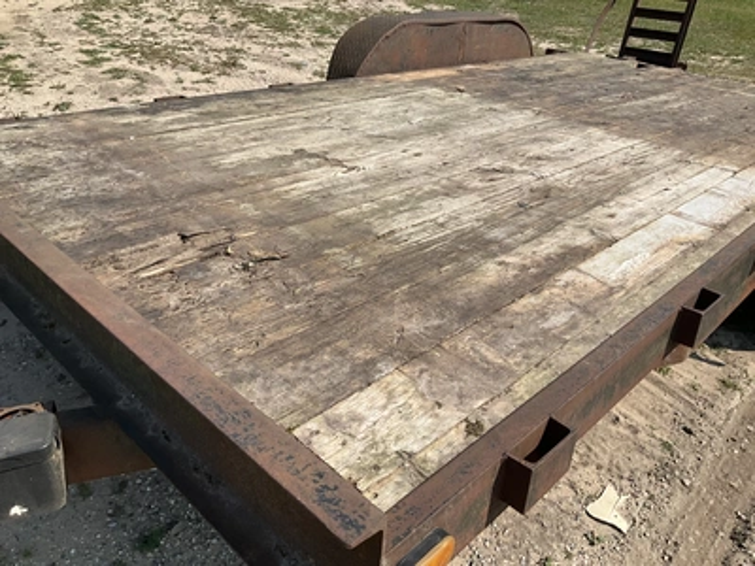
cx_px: 378
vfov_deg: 48.2
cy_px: 283
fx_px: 633
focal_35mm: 29
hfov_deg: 61.7
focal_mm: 3
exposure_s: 1/1730
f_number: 1.8
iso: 25
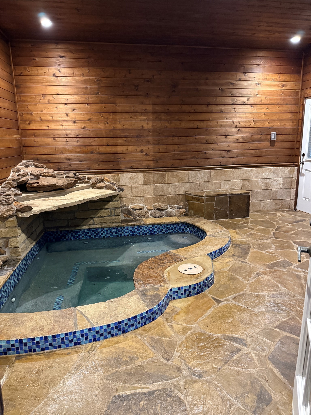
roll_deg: +0.9
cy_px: 208
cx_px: 156
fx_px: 287
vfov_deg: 71.6
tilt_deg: -12.2
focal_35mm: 24
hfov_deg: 56.8
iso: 1000
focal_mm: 6.76
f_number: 1.78
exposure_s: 1/40
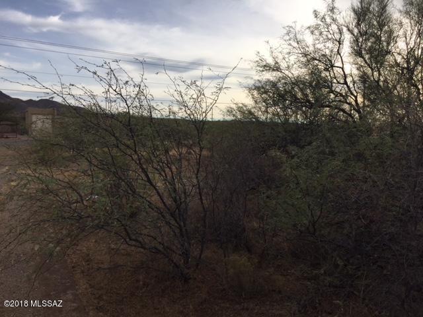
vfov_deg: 48.2
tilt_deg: -4.7
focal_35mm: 29
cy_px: 158
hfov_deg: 61.7
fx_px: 354
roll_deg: -0.4
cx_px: 212
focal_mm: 4.15
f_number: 2.2
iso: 32
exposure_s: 1/1582
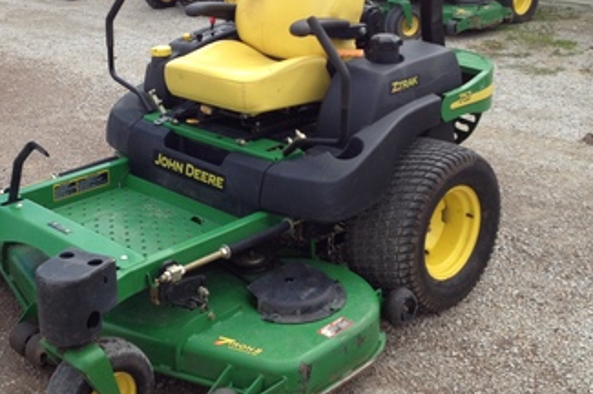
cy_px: 144
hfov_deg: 32.7
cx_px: 217
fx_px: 1004
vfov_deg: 22.2
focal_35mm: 61
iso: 64
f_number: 2.4
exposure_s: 1/726
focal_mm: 4.28
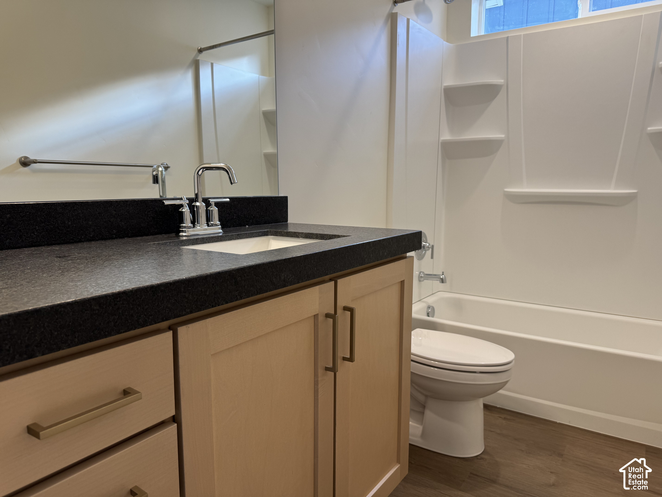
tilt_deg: -9.1
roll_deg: -0.2
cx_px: 331
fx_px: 459
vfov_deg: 56.8
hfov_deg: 71.6
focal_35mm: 24
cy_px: 248
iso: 64
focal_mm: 6.76
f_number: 1.78
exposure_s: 1/120
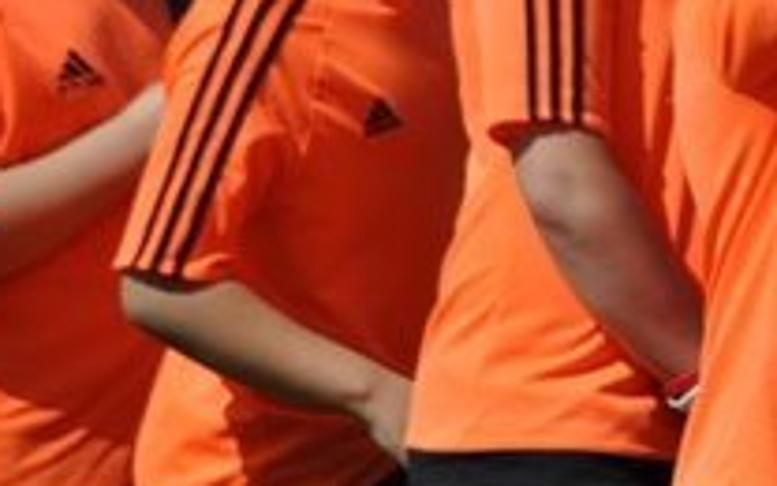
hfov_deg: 2.2
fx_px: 20244
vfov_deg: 1.4
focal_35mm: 956
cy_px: 213
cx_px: 1102
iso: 160
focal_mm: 200
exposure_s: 1/1000
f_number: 5.6
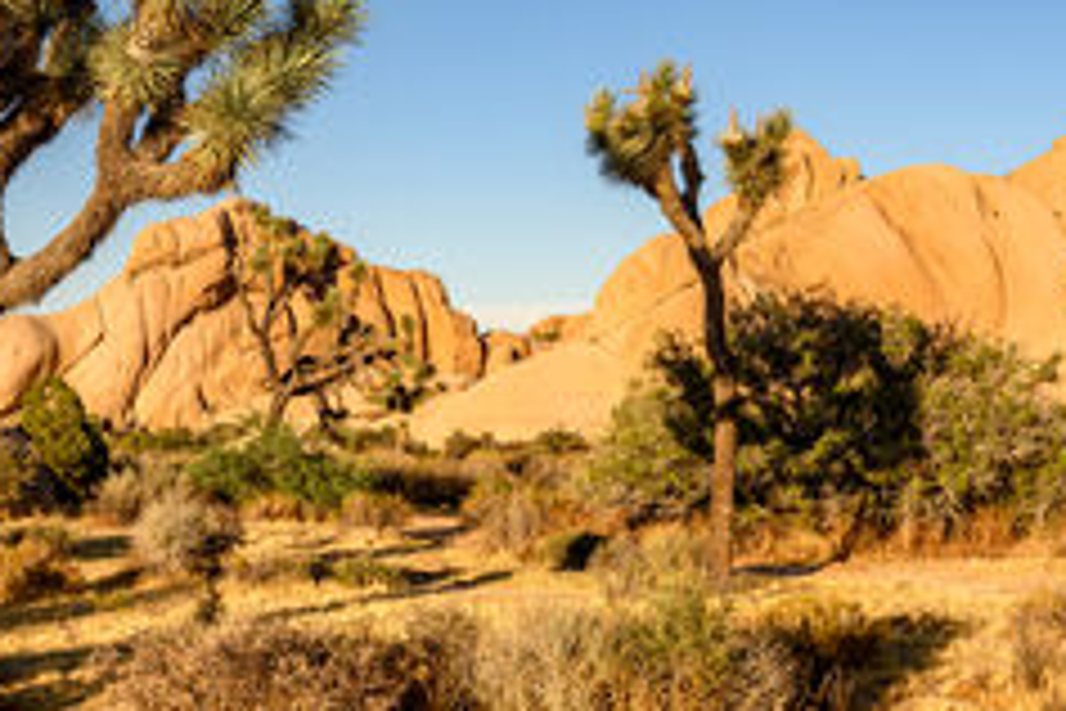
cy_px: 198
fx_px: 1747
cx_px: 261
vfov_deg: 22.8
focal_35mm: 59
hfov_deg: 33.2
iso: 100
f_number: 7.1
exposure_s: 1/400
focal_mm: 35
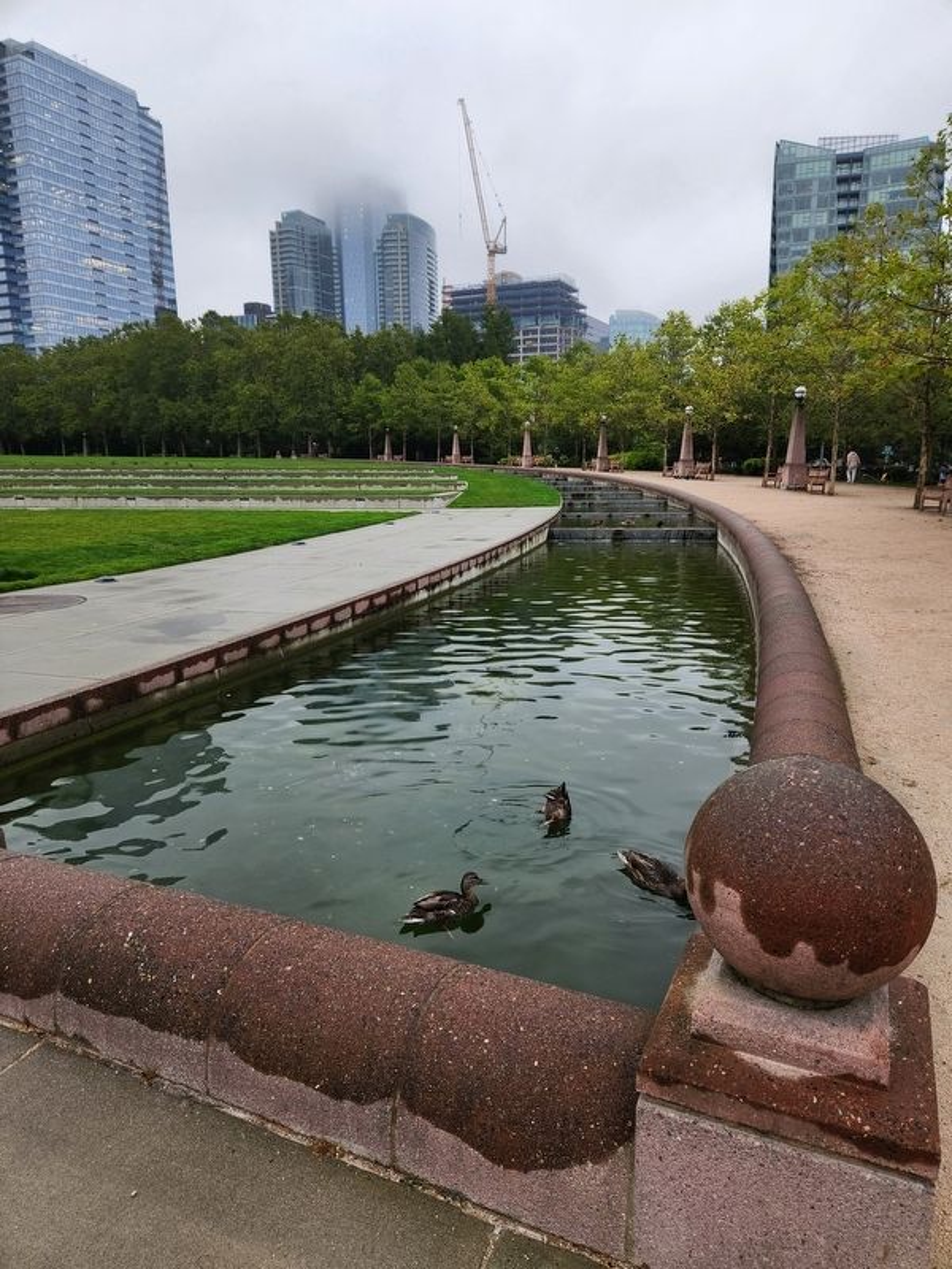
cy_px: 634
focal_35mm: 23
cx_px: 476
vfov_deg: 73.9
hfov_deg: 58.9
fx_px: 843
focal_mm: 5.4
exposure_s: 1/180
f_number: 1.8
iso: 64
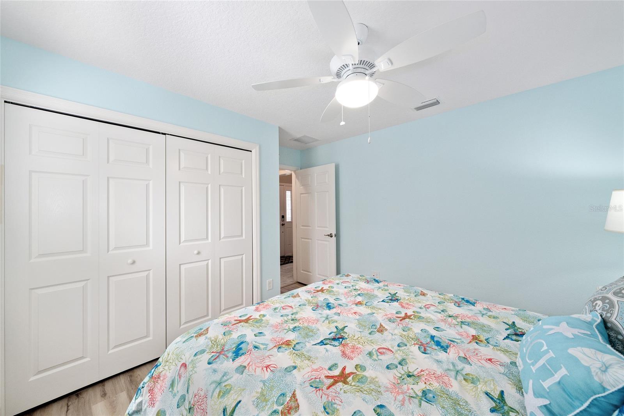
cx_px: 312
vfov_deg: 85.4
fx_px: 225
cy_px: 208
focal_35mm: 13
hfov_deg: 108.3
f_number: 8
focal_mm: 13
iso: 400
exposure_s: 1/40
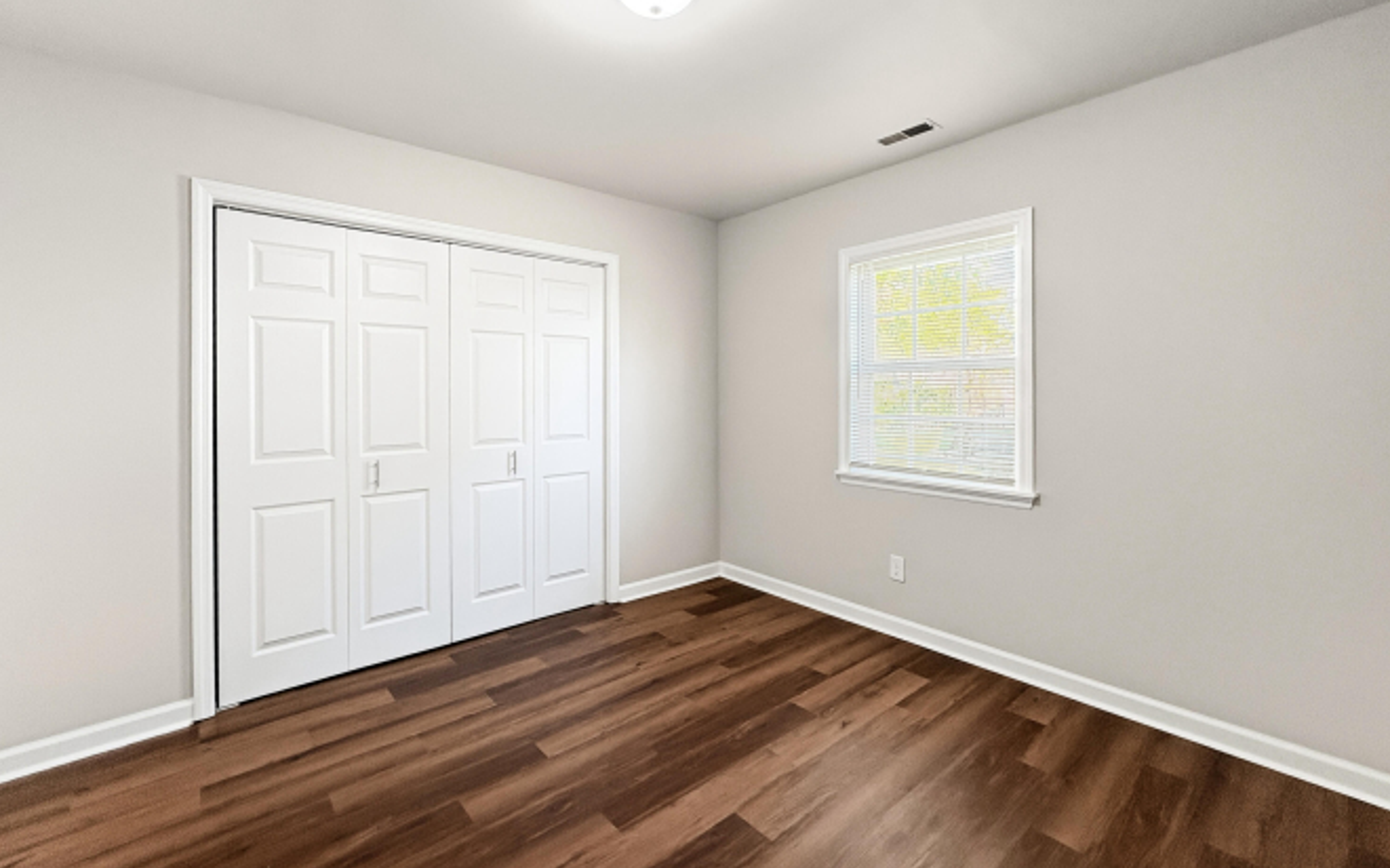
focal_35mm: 15
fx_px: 568
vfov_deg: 74.7
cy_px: 421
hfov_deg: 101.5
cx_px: 694
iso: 200
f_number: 2.2
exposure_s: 1/60
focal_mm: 2.22
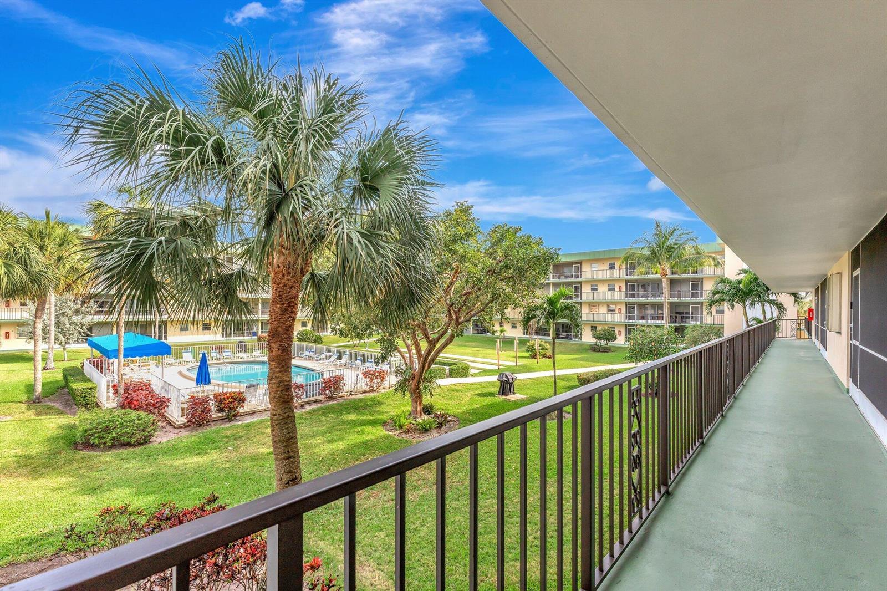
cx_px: 444
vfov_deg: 75.5
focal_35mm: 16
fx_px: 382
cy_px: 296
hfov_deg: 98.6
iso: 400
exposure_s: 1/400
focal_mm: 15.5
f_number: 9
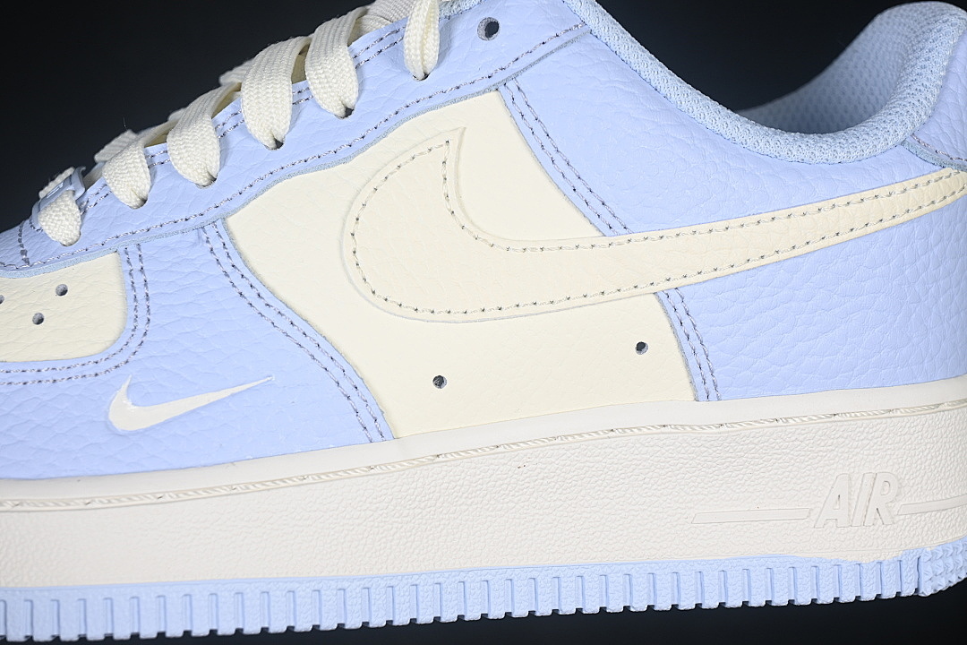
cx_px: 484
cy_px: 322
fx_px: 2014
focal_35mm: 75
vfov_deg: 18.2
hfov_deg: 27.0
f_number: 7.1
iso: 160
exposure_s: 1/80
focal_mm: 50
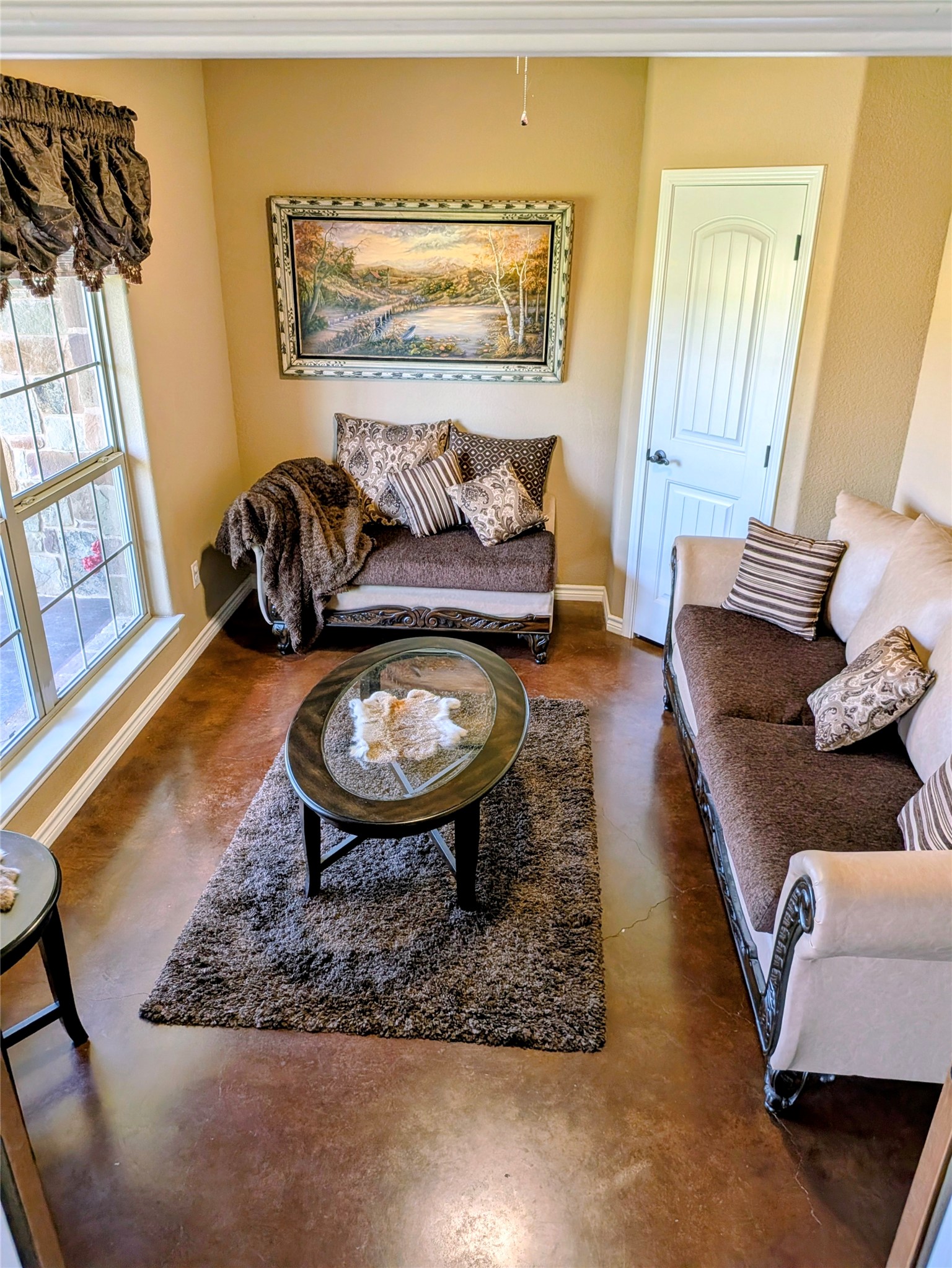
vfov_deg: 71.6
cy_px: 634
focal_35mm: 24
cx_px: 476
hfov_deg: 56.8
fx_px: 880
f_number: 1.7
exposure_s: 1/120
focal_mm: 4.53
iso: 262
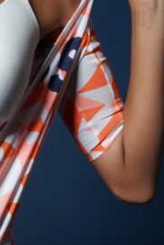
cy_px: 88
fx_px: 1440
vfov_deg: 9.7
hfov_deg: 6.4
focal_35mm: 211
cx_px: -100
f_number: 13
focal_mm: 57
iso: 1250
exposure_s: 1/100
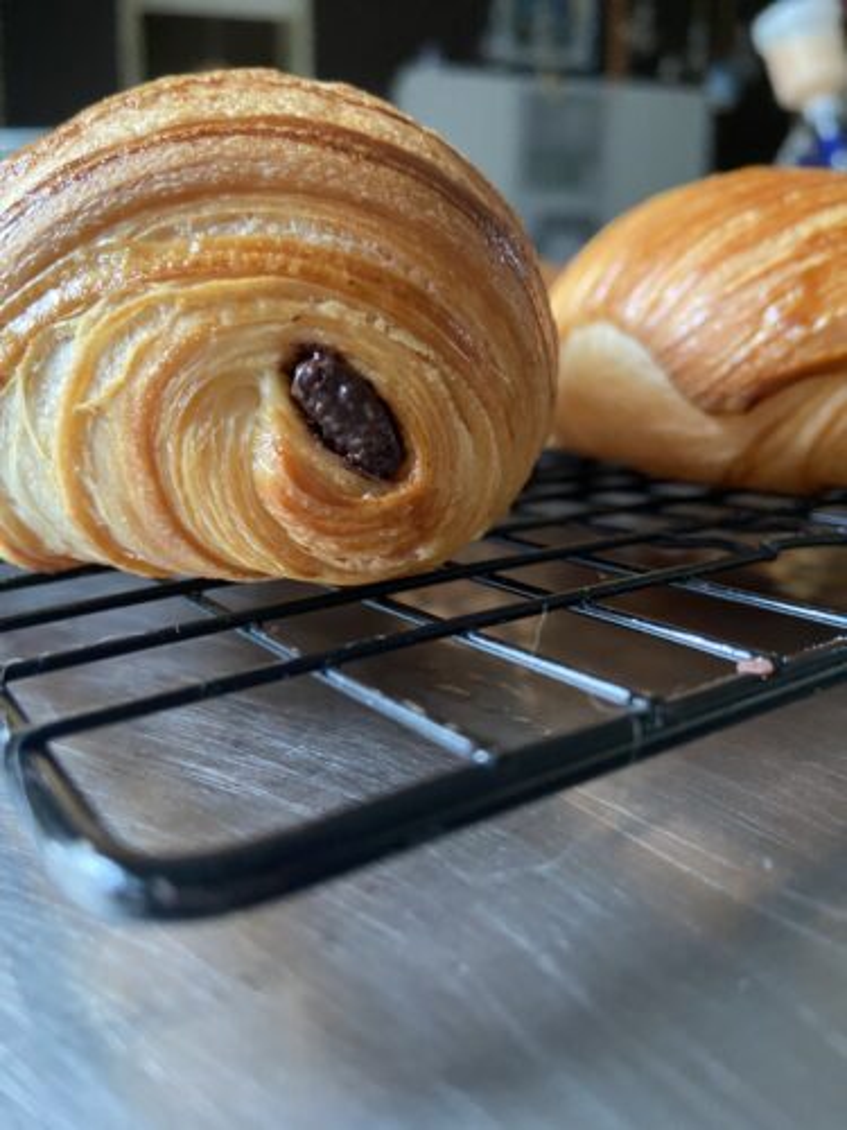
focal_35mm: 25
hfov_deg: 54.9
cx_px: 424
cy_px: 565
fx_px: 816
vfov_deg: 69.4
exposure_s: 1/33
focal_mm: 4.25
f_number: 1.8
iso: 400
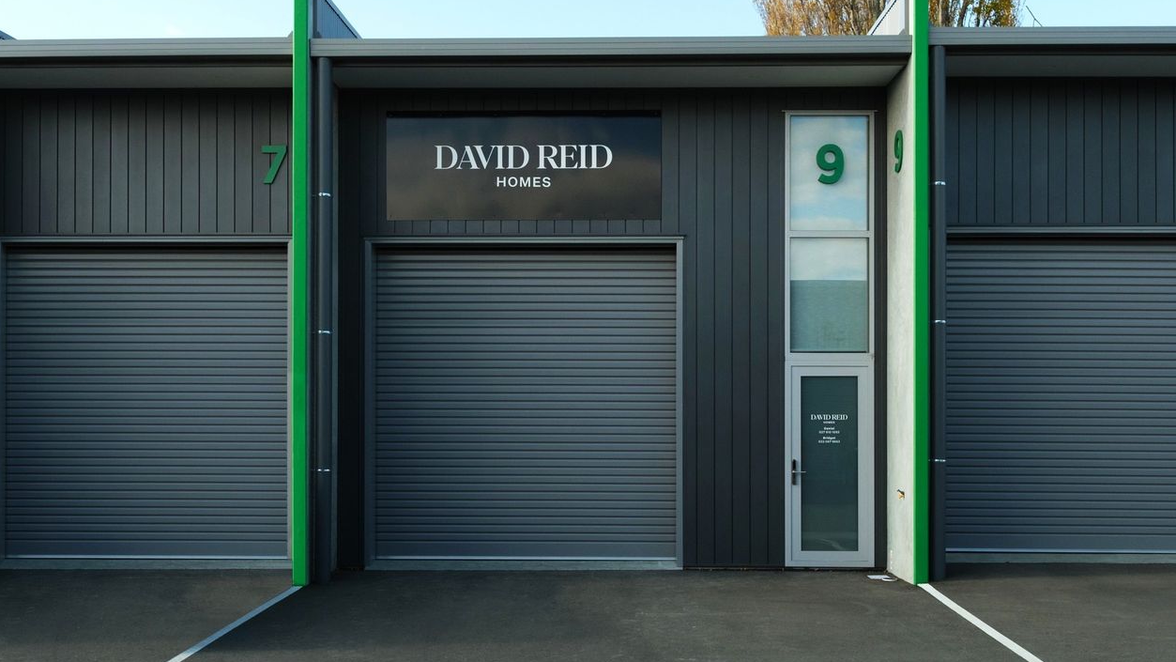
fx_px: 811
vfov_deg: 44.4
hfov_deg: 71.9
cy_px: 335
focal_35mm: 26
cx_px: 575
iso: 400
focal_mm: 16.1
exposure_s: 1/600
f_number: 5.6
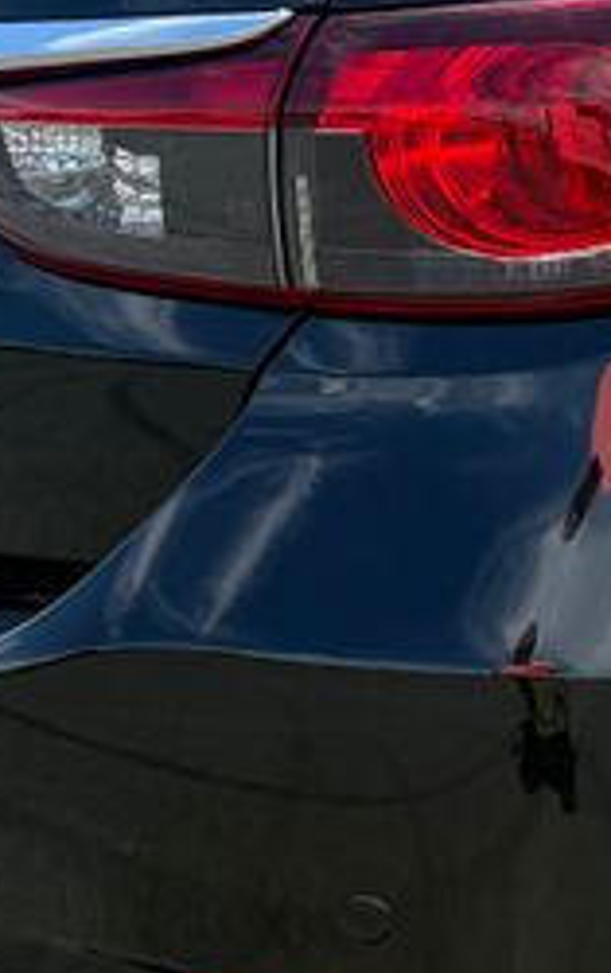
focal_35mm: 104
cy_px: 265
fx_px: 2761
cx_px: 1156
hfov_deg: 11.6
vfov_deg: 19.9
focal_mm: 6.76
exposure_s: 1/3145
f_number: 1.78
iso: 100
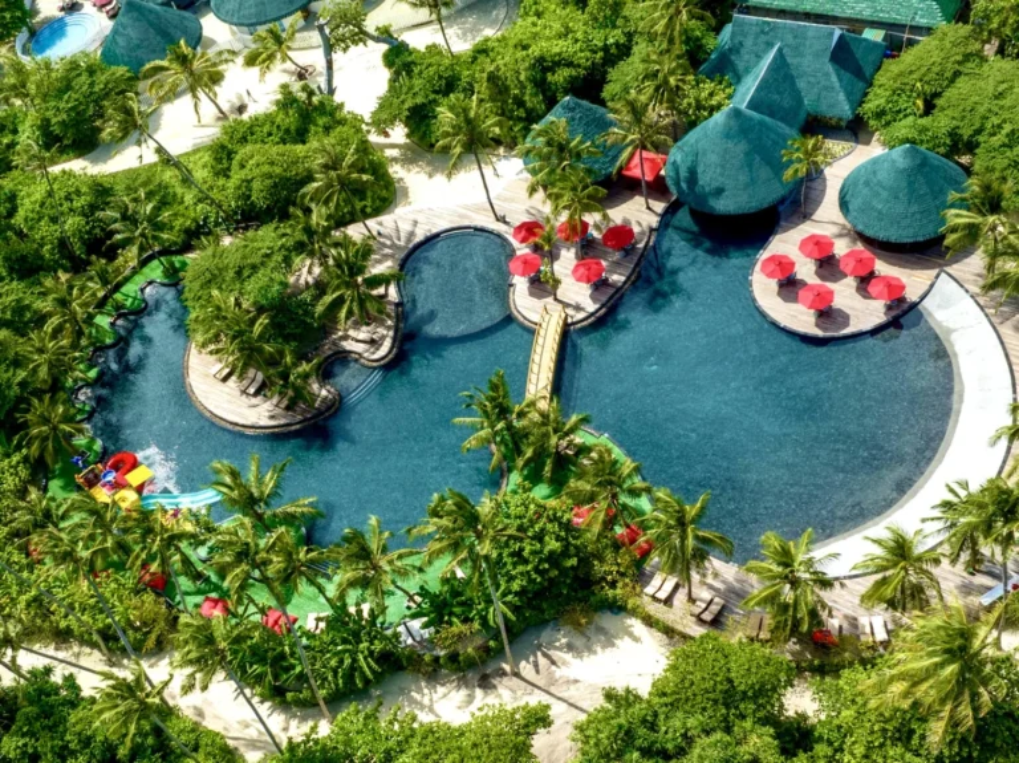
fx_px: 706
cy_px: 382
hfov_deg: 71.6
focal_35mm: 24
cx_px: 510
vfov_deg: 56.8
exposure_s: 1/400
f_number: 5
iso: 100
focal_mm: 12.29
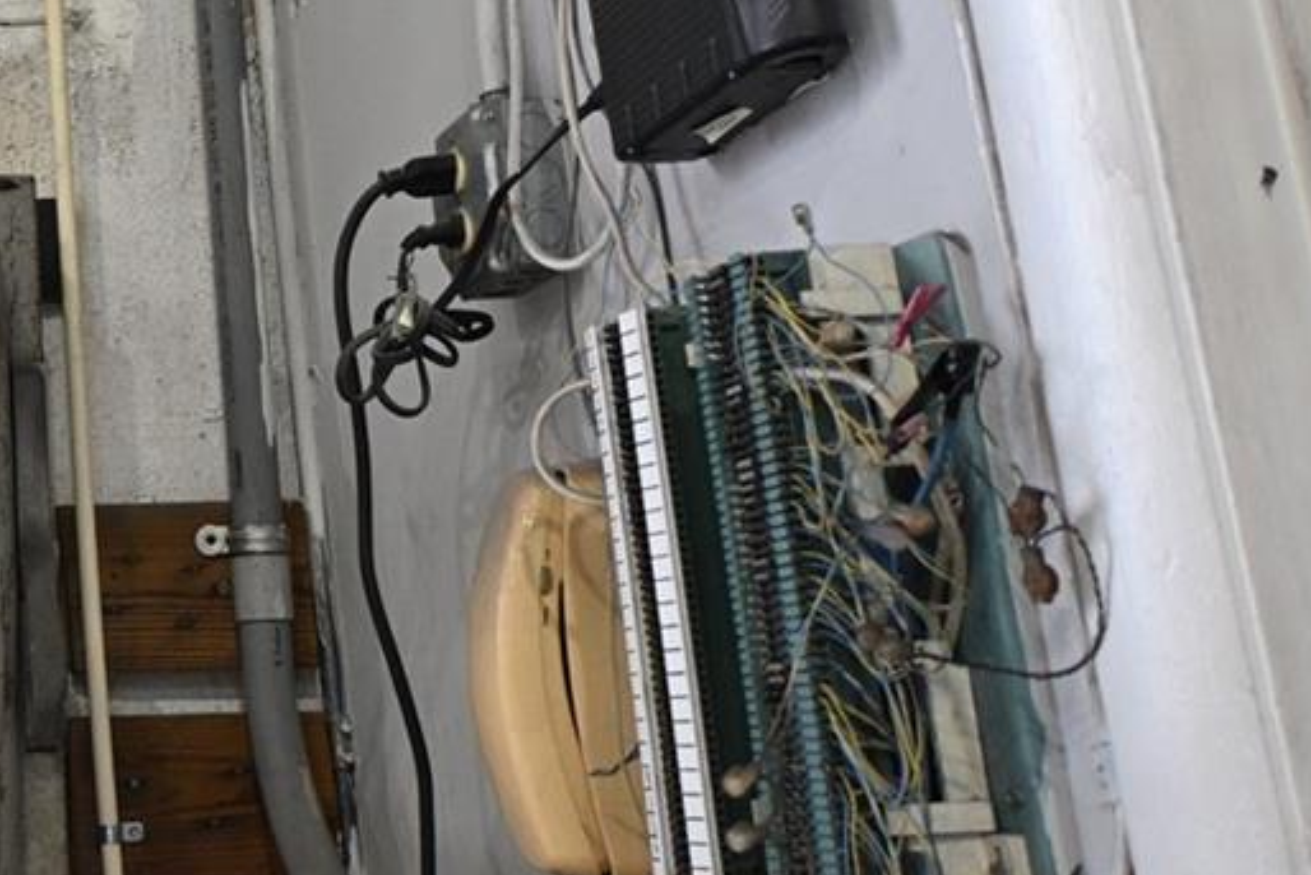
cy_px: 173
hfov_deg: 32.6
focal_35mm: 56
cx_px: -10
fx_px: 2040
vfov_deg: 23.8
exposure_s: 1/125
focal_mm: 12
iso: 1000
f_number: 3.5
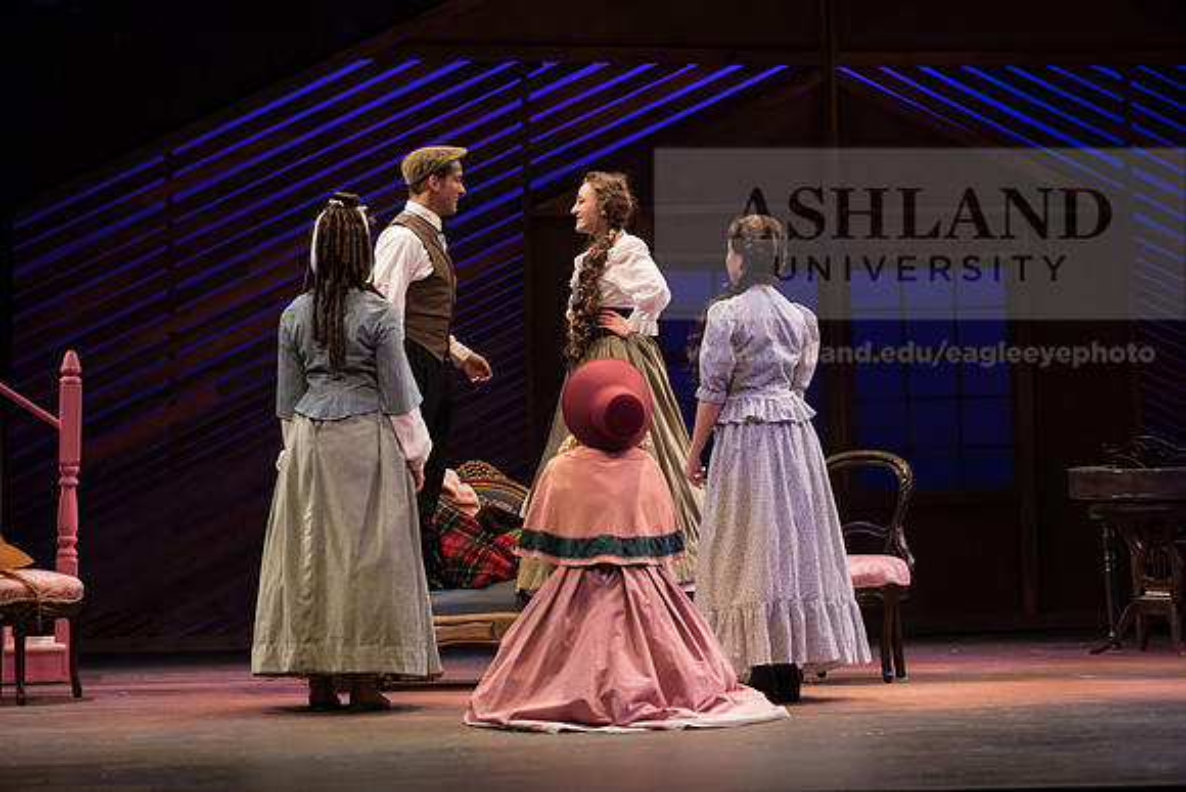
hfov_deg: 23.6
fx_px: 2834
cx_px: 593
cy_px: 396
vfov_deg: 15.9
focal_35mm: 86
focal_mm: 86
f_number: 3.5
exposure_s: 1/400
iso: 3200
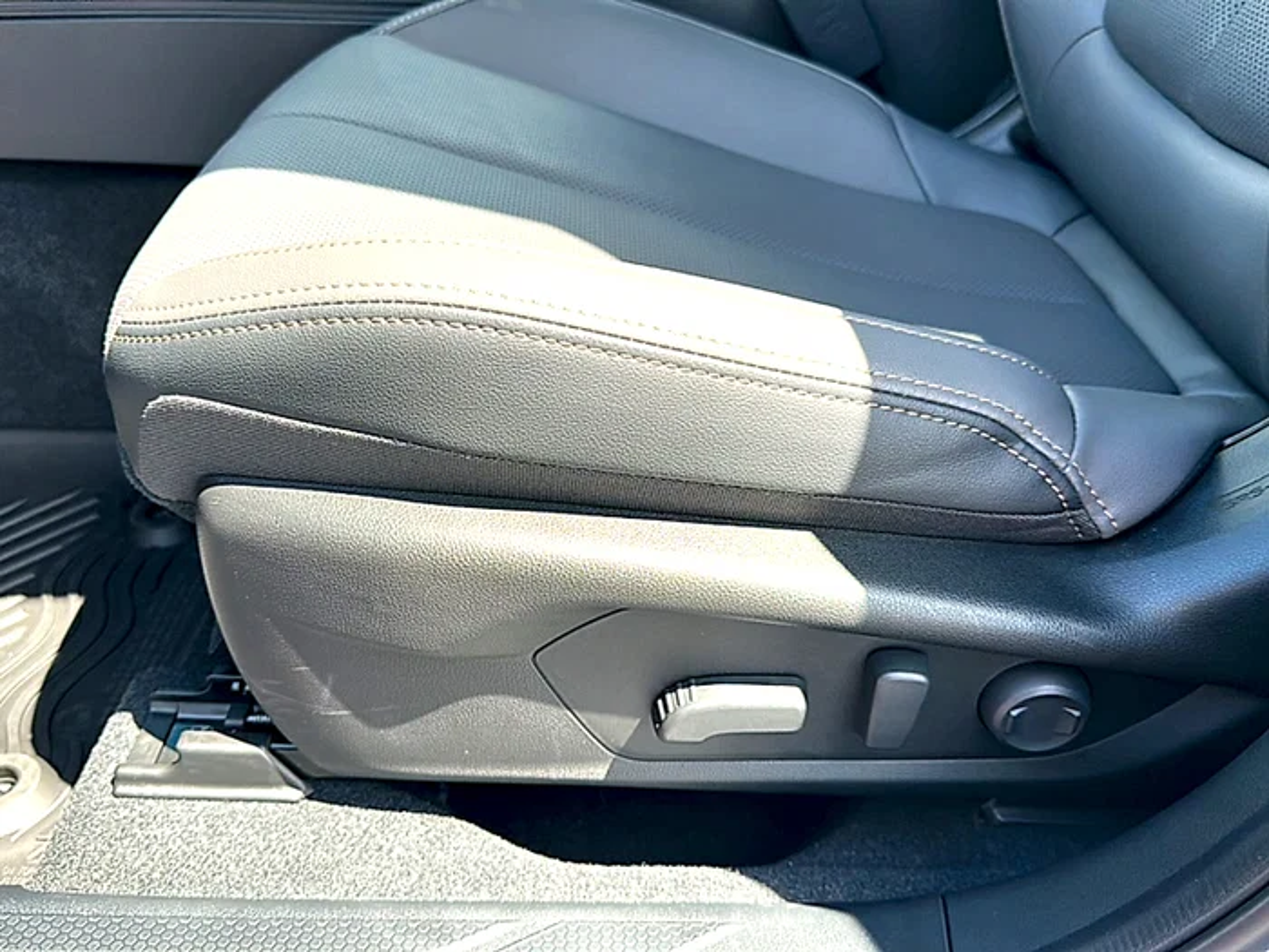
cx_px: 634
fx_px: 916
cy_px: 476
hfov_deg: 69.4
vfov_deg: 54.9
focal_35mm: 25
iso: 100
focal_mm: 6.86
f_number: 1.78
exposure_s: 1/467
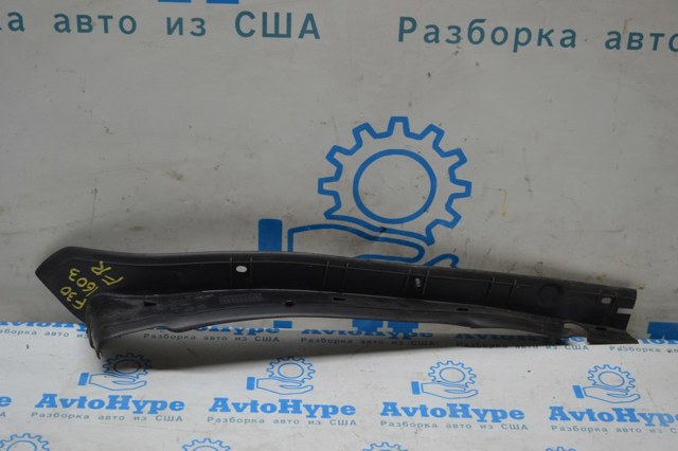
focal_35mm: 60
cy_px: 226
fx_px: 1129
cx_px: 339
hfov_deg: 33.4
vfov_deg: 22.6
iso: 400
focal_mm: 40
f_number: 5.3
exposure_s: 1/80
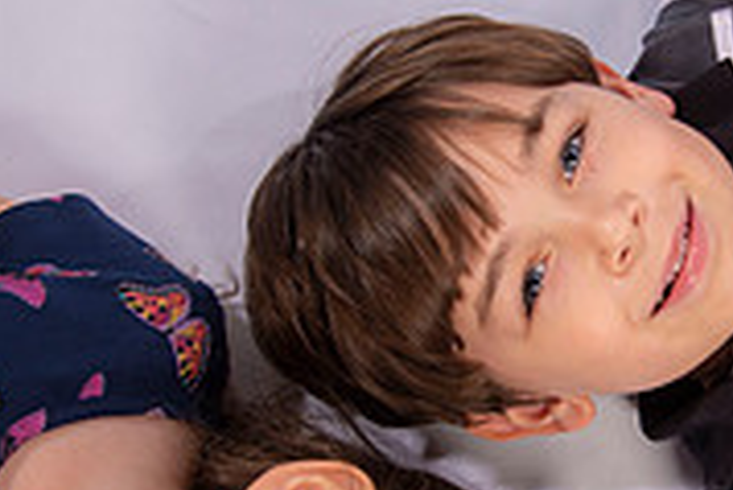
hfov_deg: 17.7
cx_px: 614
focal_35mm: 114
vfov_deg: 12.0
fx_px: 2323
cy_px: 229
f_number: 4.5
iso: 125
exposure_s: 1/160
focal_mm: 35
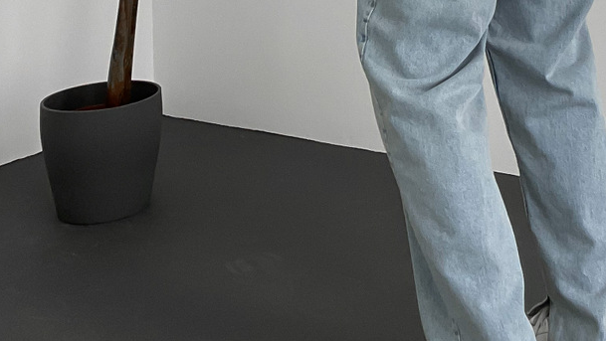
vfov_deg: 12.7
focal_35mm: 83
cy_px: -350
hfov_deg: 24.6
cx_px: 583
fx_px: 1334
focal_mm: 3
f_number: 1.8
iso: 50
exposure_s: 1/120
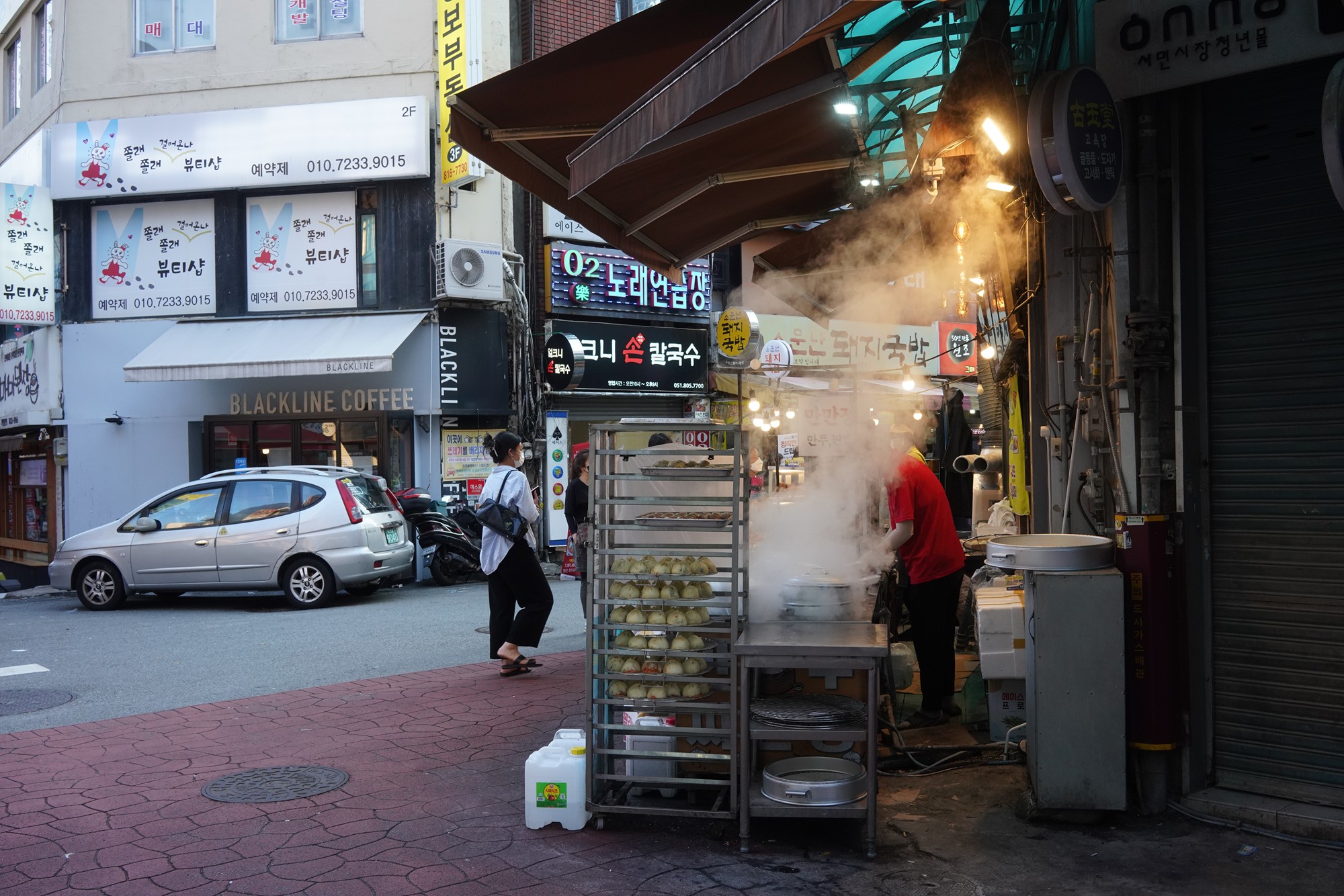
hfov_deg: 54.4
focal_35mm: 35
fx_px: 1307
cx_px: 672
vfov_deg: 37.9
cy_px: 448
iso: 1250
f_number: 10
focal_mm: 35
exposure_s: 1/100
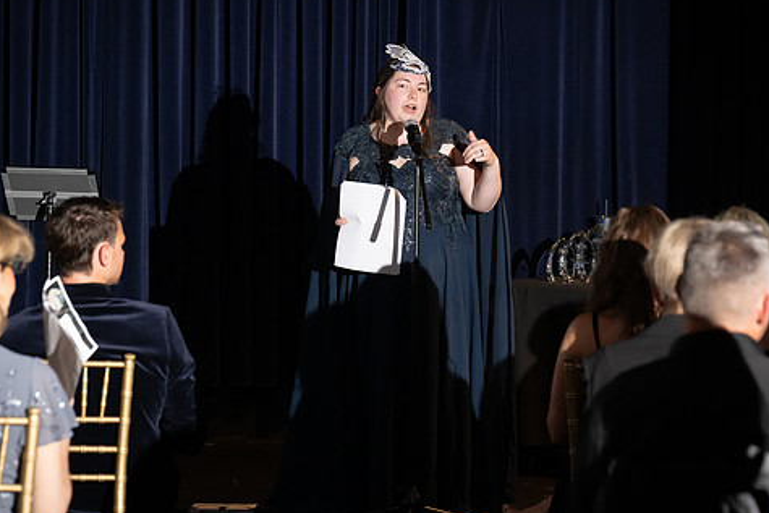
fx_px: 3290
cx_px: 389
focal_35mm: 154
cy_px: 265
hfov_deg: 13.3
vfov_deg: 8.9
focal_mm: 126
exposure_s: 1/200
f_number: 5
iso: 2500
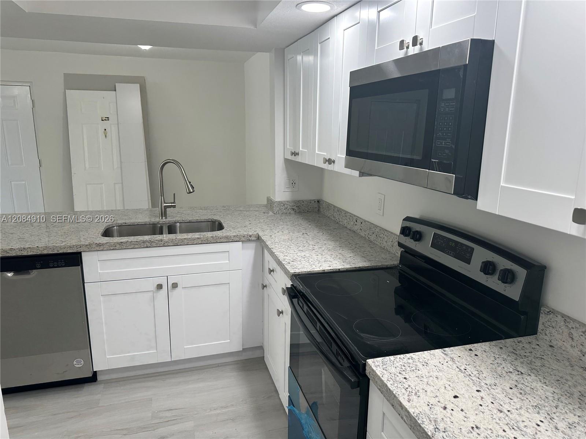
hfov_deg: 71.6
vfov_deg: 56.8
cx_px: 293
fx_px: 406
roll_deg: -0.9
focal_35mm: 24
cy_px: 220
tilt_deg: -12.7
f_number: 1.78
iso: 100
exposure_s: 1/120
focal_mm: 6.86
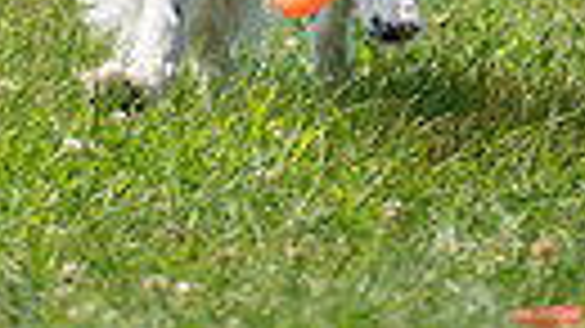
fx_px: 17738
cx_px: 220
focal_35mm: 1144
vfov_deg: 1.1
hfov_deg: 1.9
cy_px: -532
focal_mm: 239
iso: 800
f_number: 5.6
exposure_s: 1/4000
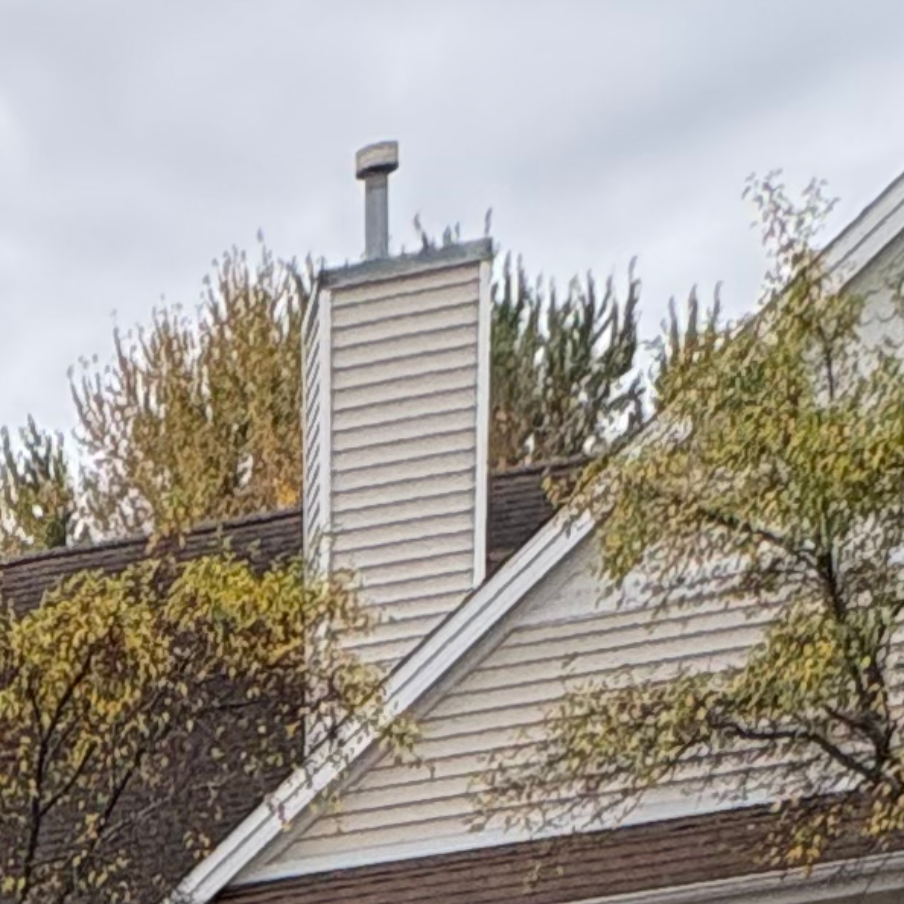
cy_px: 2593
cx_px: -228
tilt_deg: -29.4
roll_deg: +6.6
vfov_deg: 12.0
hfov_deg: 19.3
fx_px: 2482
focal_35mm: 84
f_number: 2.2
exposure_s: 1/515
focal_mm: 2.22
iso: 40
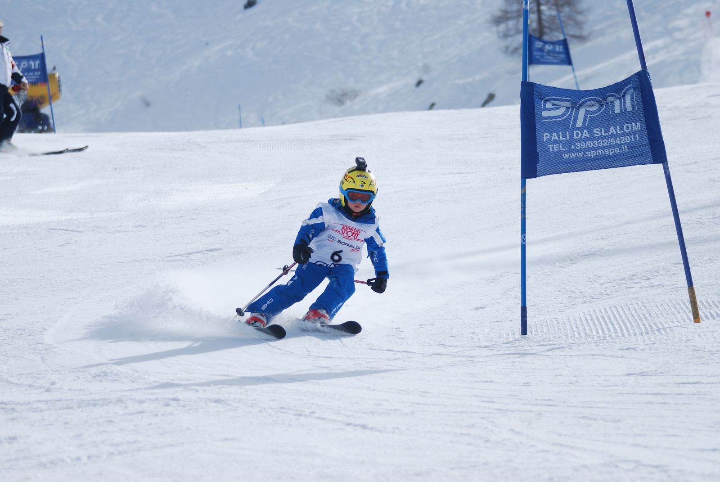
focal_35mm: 202
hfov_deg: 10.1
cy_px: 241
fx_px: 4055
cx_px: 360
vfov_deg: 6.8
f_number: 5
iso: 100
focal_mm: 135
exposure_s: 1/1250
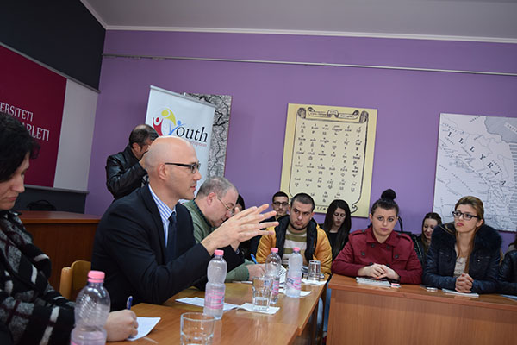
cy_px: 172
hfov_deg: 51.3
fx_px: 538
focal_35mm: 38
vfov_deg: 35.5
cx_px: 258
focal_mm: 25
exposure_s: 1/60
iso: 640
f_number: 4
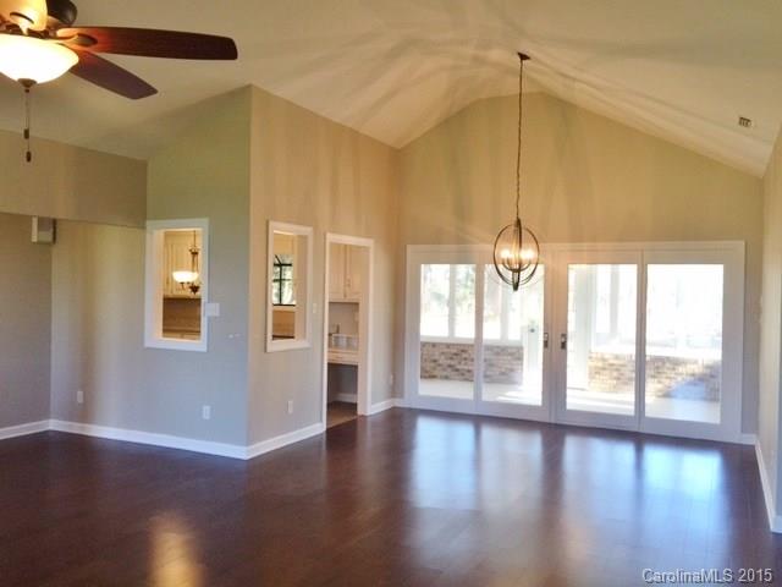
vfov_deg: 48.2
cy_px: 294
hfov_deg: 61.7
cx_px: 391
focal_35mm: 29
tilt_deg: +0.0
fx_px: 655
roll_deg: -1.5
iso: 32
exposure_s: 1/40
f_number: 2.2
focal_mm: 4.15
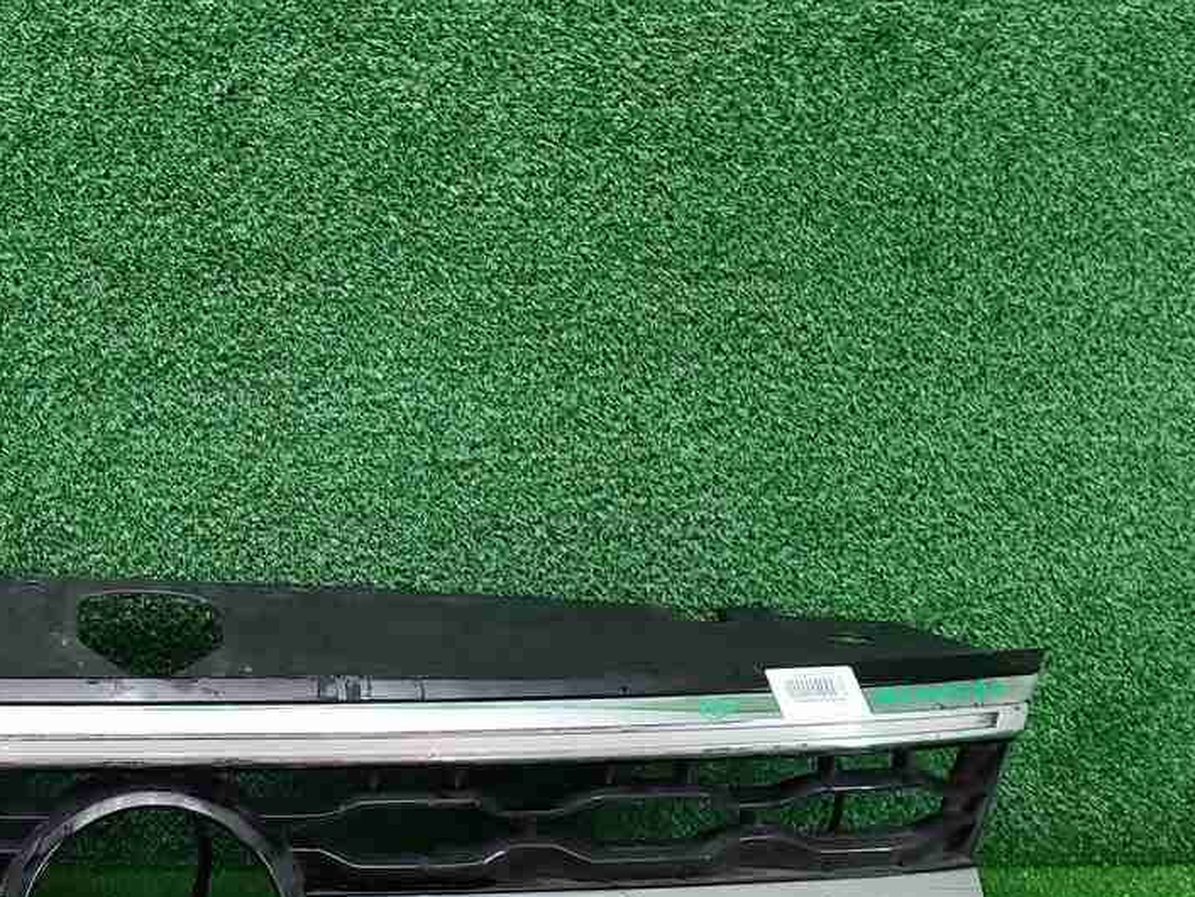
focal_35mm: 53
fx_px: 1830
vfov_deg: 26.8
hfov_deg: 34.7
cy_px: 777
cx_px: 184
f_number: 1.8
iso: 138
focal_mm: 5.4
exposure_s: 1/50
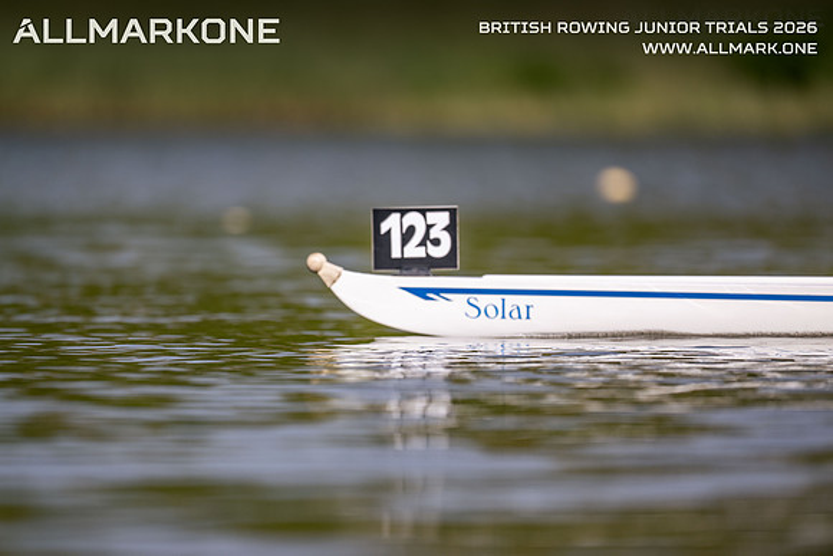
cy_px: 278
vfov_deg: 2.3
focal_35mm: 600
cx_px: 416
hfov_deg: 3.4
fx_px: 13886
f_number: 4
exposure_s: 1/2500
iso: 180
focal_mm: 600
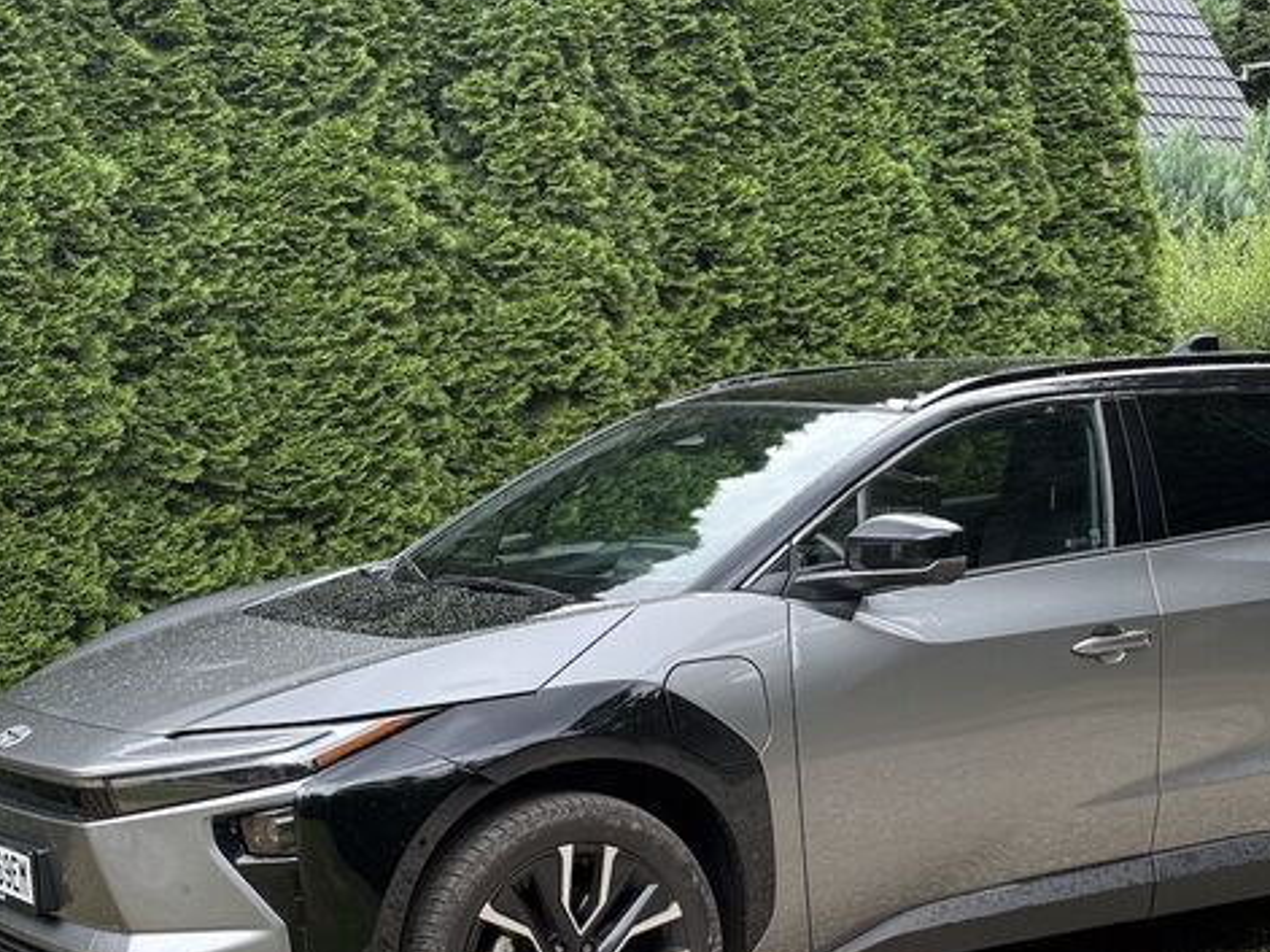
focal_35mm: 75
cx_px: 812
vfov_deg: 19.6
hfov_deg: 25.9
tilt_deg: -1.8
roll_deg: +1.0
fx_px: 2751
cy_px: 572
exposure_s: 1/641
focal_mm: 6.76
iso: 100
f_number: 1.78
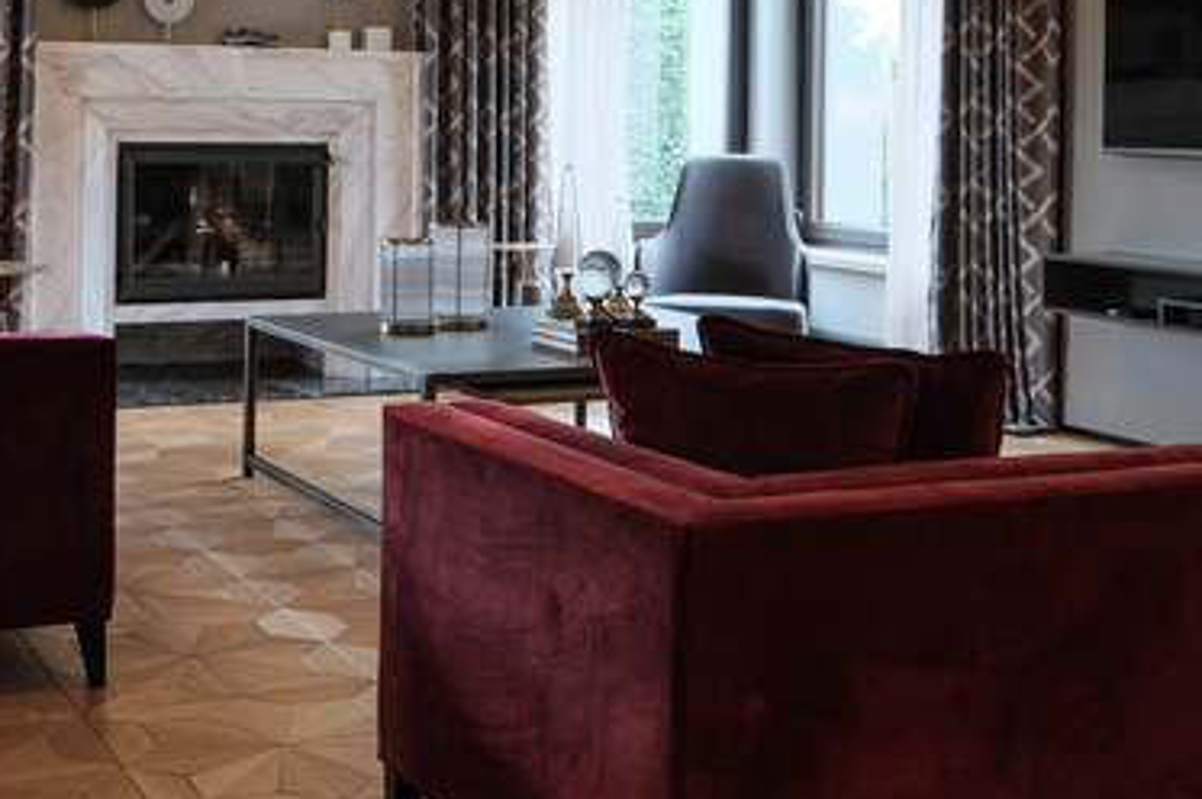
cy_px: 76
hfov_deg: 38.8
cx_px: 493
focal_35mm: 51
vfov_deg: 25.6
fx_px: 1701
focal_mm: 12.9
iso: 125
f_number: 7.1
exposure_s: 1/1.6
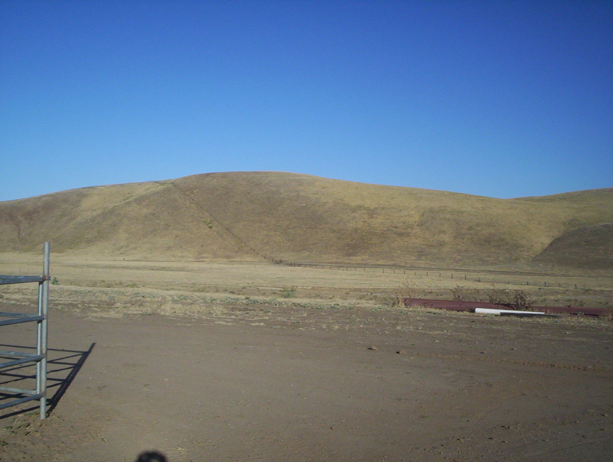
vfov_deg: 37.9
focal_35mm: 38
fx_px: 675
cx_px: 306
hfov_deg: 48.9
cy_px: 231
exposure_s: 1/1639
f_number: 4.5
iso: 100
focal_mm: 4.99
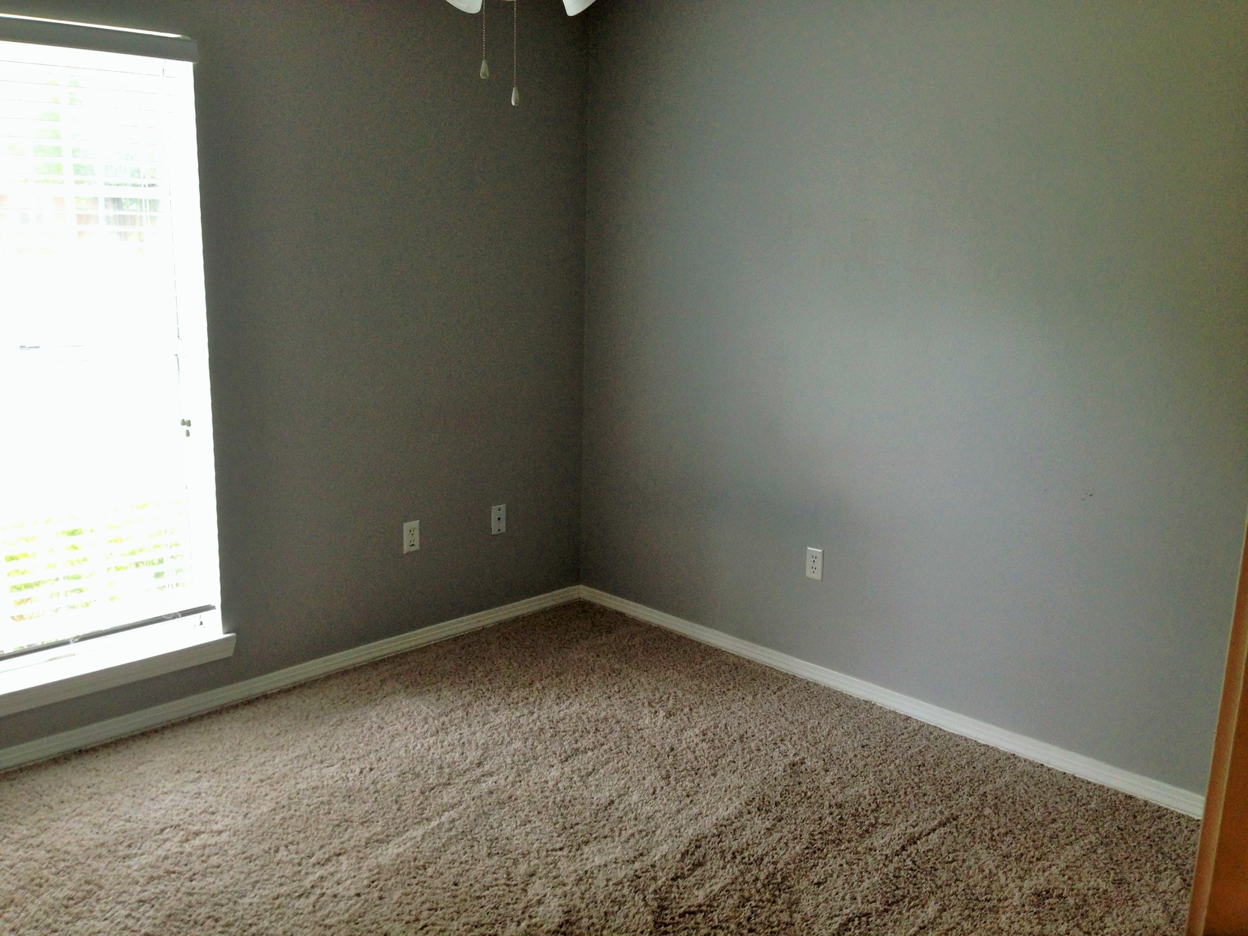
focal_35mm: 33
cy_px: 468
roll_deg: -0.8
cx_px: 624
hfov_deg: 55.4
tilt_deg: -12.8
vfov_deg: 42.9
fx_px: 1190
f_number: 2.4
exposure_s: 1/20
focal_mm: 4.12
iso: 50
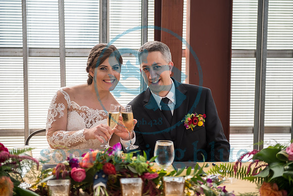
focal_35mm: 70
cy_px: 98
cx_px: 146
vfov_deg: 19.5
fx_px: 570
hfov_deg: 28.8
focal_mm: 70
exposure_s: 1/250
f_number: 2.8
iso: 400
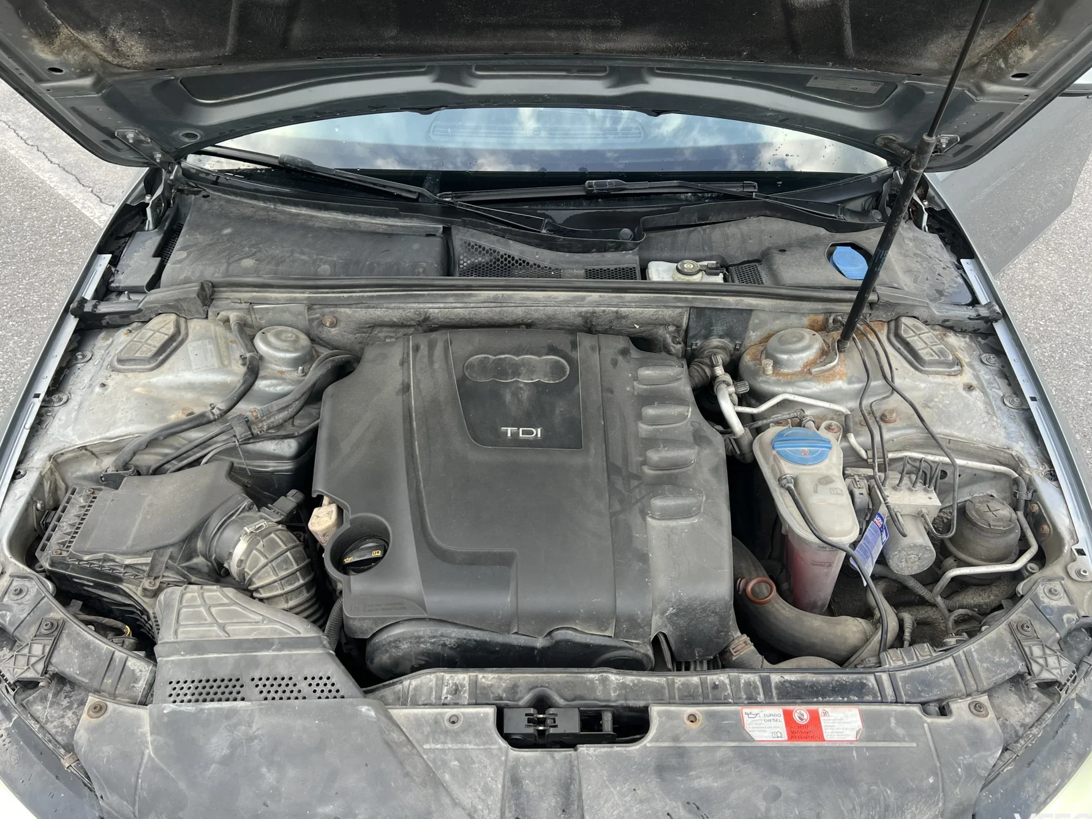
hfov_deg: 63.4
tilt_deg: -40.2
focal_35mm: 28
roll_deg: -1.0
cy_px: 401
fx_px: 883
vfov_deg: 49.7
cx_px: 538
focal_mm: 5.7
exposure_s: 1/148
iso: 32
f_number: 1.5
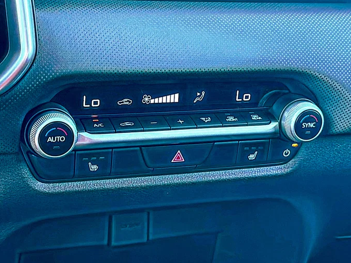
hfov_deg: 32.7
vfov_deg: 24.8
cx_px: 172
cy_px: 134
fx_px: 598
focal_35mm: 59
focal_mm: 6.86
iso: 160
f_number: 1.78
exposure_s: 1/79
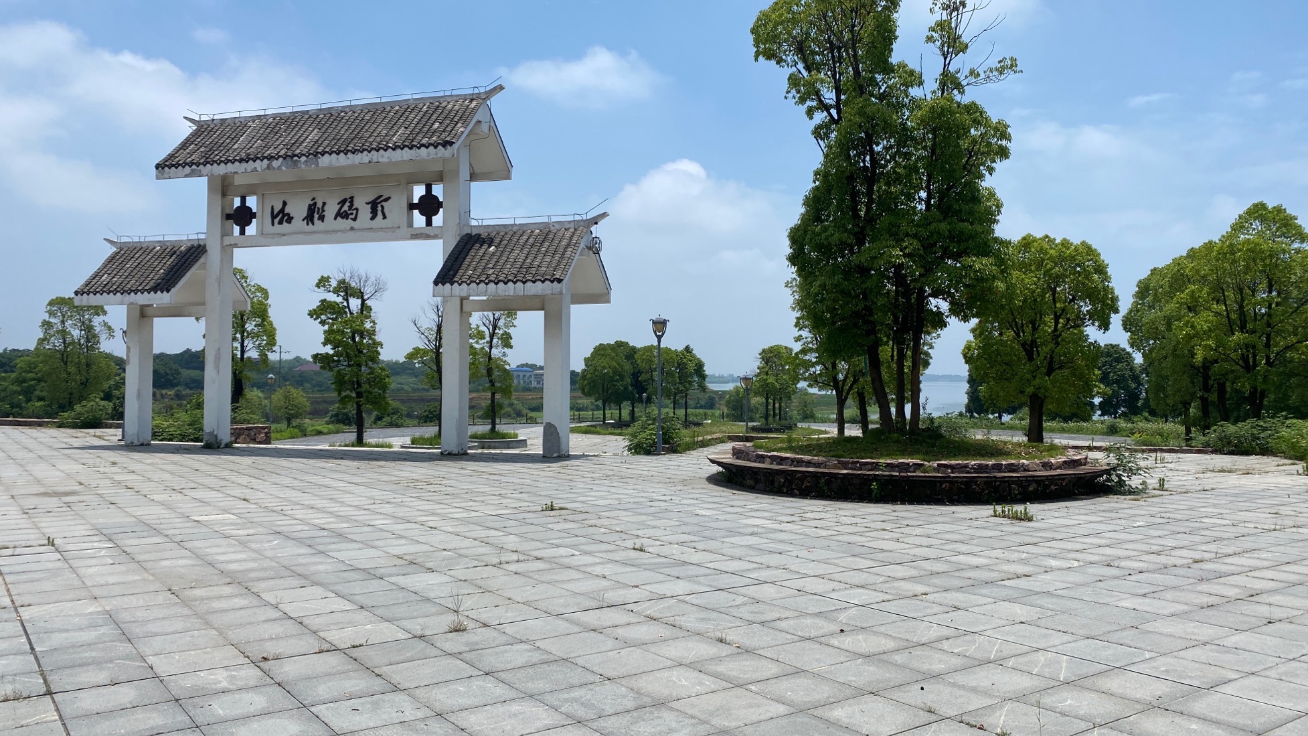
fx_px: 1006
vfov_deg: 40.2
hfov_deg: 66.1
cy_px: 360
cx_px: 667
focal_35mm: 29
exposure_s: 1/4808
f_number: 1.8
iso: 32
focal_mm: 4.25
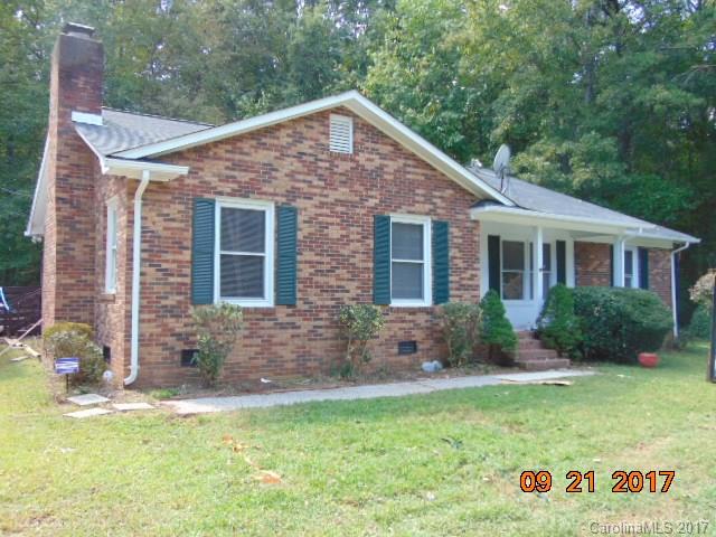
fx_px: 621
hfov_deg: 60.0
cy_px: 268
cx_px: 358
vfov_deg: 46.8
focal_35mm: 30
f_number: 3.1
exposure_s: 1/80
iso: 80
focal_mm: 5.4
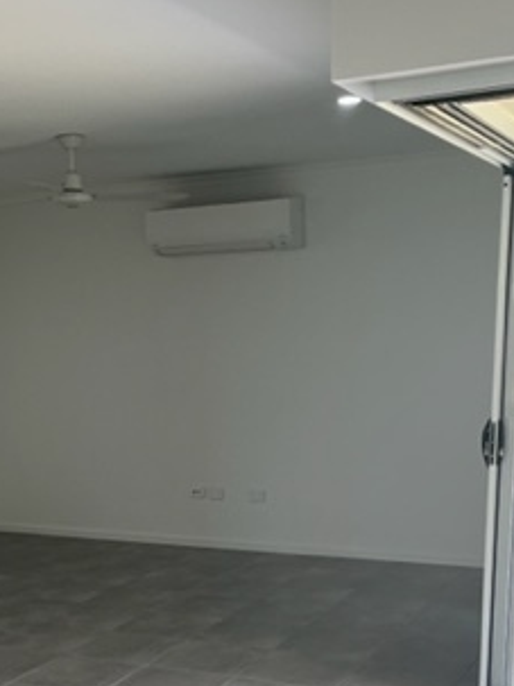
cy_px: 589
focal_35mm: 55
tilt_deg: -13.2
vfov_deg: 33.5
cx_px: 131
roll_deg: +2.8
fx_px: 1090
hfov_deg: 26.2
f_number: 1.6
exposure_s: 1/165
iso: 50
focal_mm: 5.1
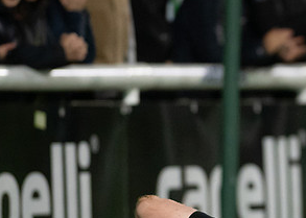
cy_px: 95
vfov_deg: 1.8
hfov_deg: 2.5
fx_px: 6889
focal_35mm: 793
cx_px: 354
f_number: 2.8
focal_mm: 300
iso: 6400
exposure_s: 1/1000
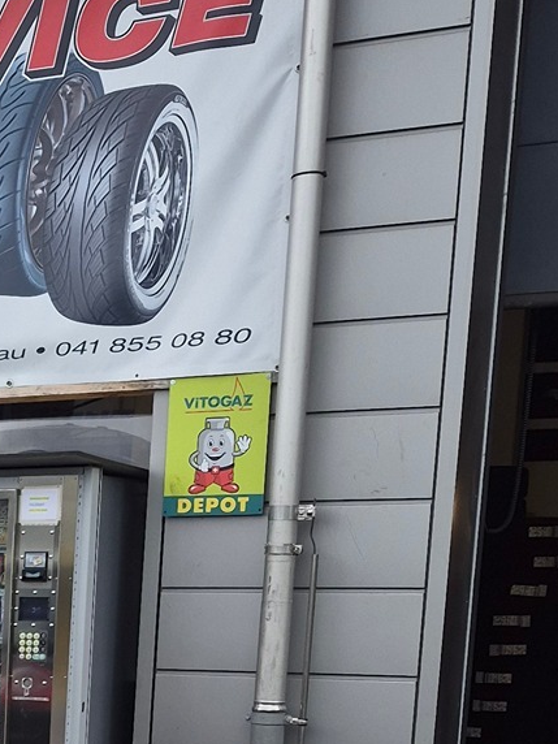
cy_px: 866
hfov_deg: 16.0
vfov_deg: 22.4
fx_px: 1741
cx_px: -386
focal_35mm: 81
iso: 25
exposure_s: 1/241
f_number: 1.8
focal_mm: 5.4
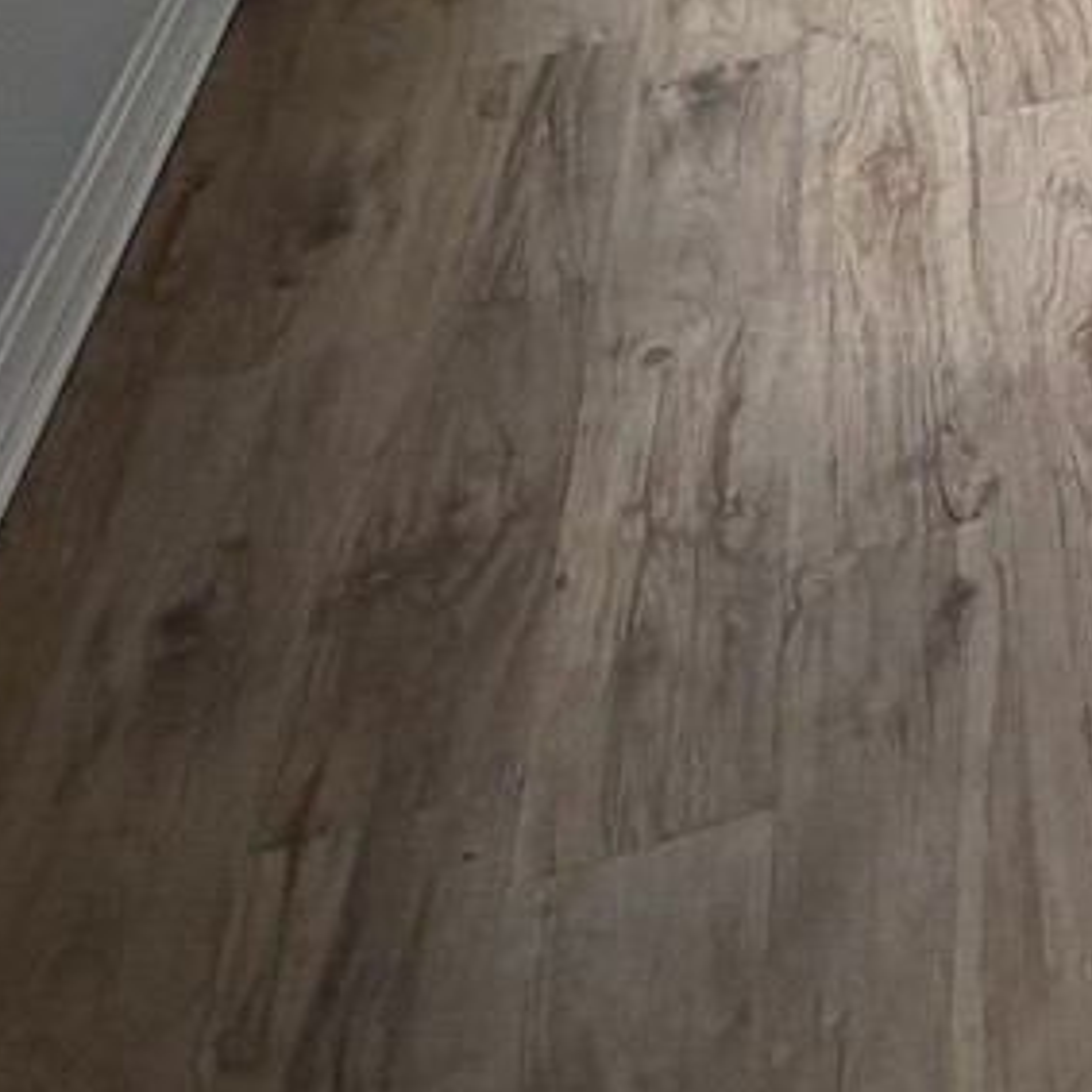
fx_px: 2248
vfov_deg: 19.8
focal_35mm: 63
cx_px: 1729
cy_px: -887
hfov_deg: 21.7
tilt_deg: -12.6
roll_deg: -1.2
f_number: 2.2
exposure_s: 1/120
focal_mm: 2.22
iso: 125
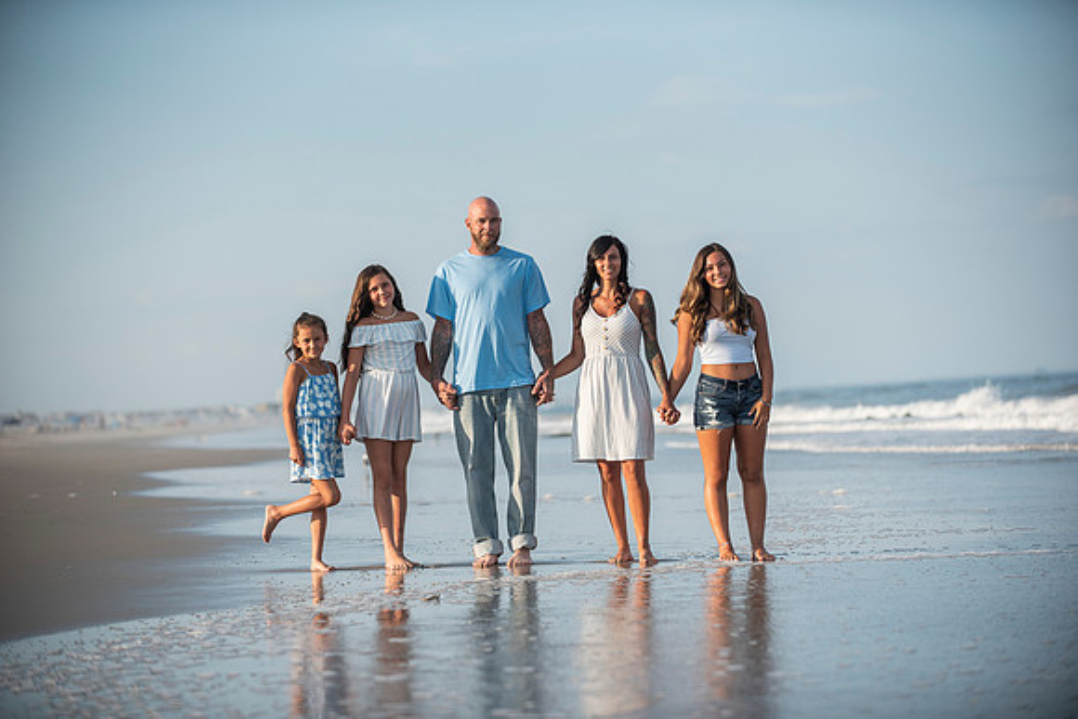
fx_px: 3474
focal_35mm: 116
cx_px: 539
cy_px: 360
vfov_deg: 11.8
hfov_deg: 17.6
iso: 250
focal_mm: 116
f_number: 3.2
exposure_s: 1/4000
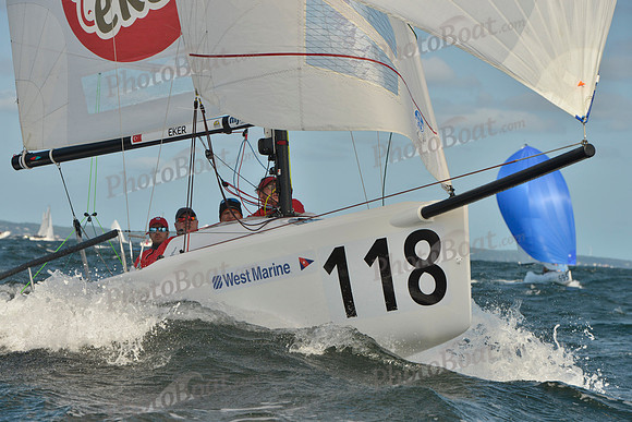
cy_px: 211
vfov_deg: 10.2
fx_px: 2370
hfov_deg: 15.2
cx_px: 316
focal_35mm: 135
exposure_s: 1/1600
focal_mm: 135
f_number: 11
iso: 400
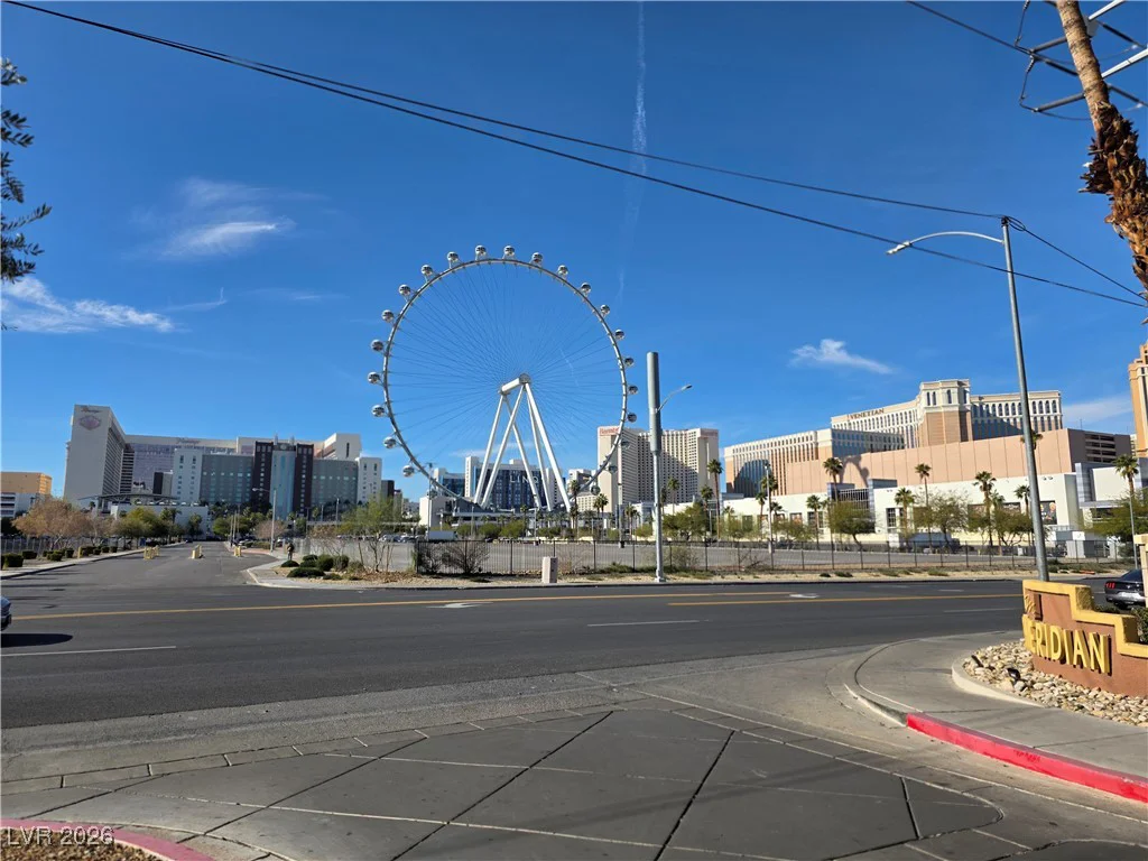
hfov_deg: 73.9
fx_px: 763
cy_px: 430
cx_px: 574
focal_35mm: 23
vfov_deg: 58.9
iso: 80
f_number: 1.7
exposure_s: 1/6809
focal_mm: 6.3
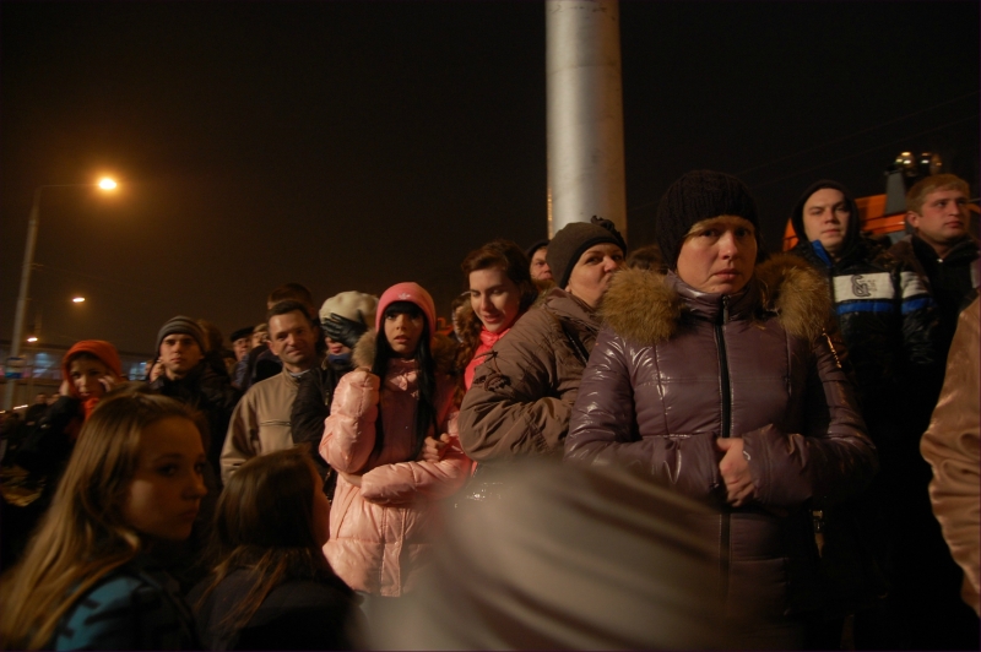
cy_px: 326
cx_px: 490
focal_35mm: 26
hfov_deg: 70.5
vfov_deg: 50.3
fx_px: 694
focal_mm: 17
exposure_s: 1/15
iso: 400
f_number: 2.8
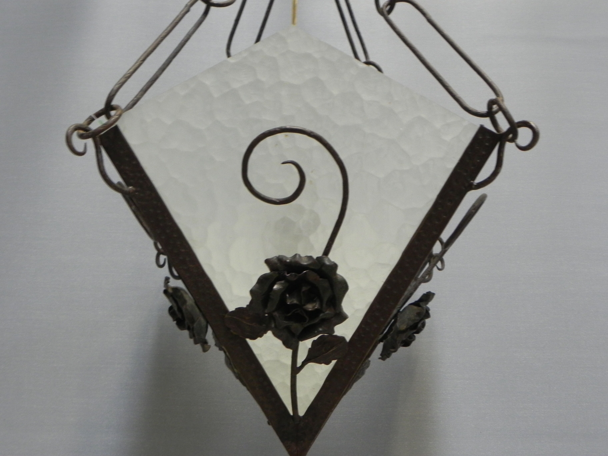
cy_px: 228
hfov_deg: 45.8
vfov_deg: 35.1
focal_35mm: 41
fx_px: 720
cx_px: 304
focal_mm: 7.3
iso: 400
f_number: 3.2
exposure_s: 1/12.4
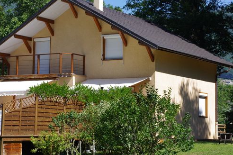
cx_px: 107
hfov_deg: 20.4
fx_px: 647
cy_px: 62
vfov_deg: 13.7
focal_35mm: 100
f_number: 11
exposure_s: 1/200
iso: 200
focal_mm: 55
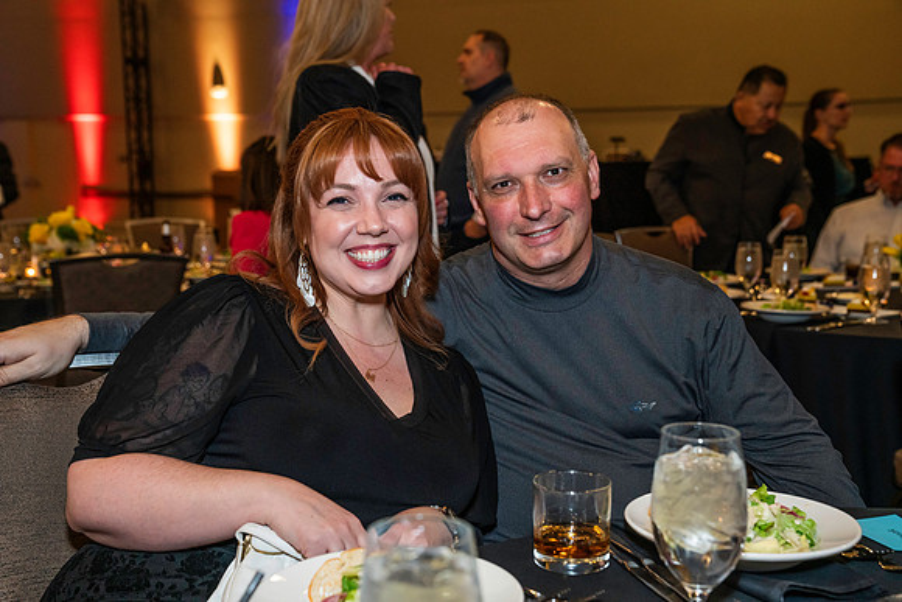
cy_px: 301
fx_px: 1128
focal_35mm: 45
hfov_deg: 43.6
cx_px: 451
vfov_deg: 29.9
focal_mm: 45
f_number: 4.5
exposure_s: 1/125
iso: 3200
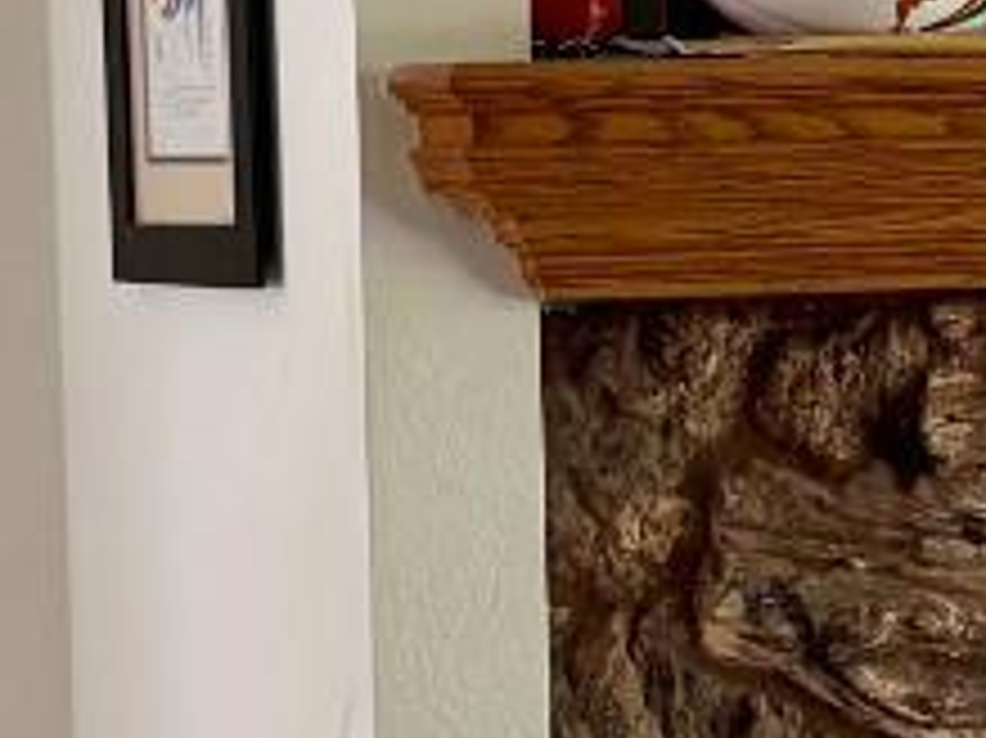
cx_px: 1036
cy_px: 398
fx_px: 5067
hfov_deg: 11.0
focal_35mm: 178
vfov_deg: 8.3
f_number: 1.6
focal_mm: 5.96
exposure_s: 1/110
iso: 125
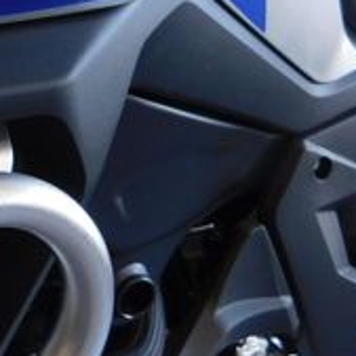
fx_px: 896
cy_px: -76
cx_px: -185
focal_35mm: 77
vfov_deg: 20.9
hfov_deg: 19.5
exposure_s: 1/40
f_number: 3
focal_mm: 4
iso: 125
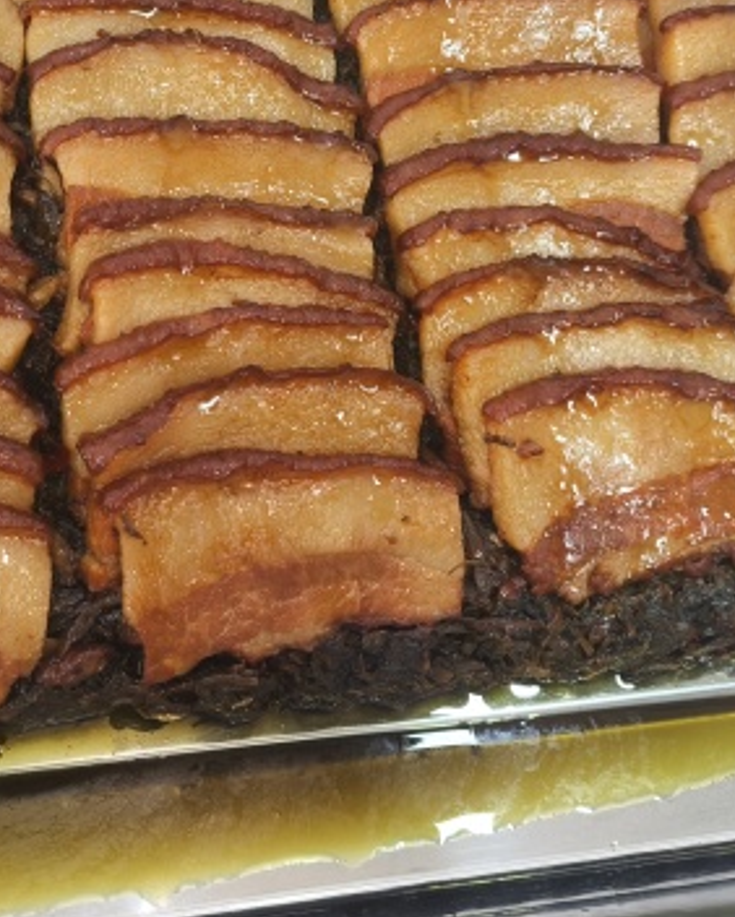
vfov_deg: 36.2
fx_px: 1386
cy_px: 287
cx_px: 138
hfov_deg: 29.0
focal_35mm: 51
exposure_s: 1/84
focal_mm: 5.84
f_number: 1.6
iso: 400
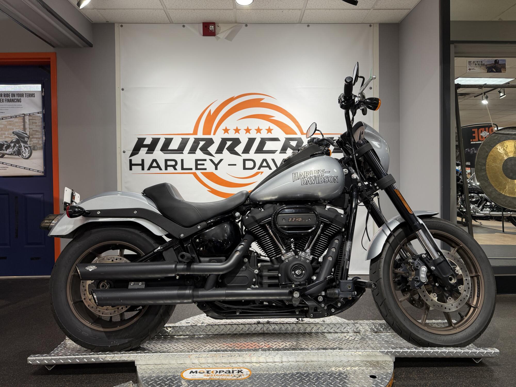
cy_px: 194
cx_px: 258
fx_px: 358
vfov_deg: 56.8
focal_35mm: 24
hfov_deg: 71.6
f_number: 1.78
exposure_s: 1/60
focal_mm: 6.76
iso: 125
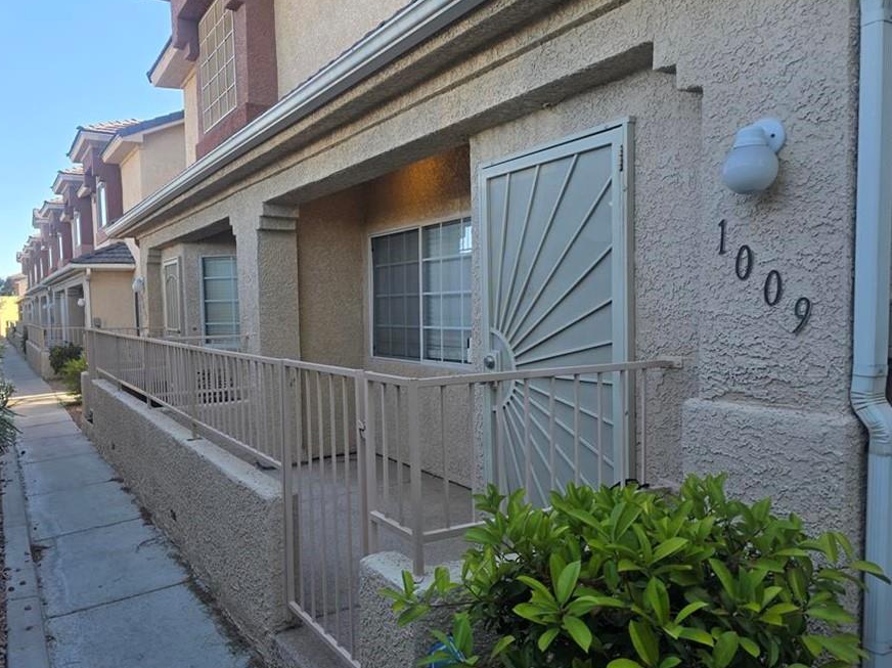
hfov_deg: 65.1
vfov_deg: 51.3
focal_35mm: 27
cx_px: 385
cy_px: 347
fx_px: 695
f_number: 1.7
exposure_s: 1/180
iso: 12
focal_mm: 6.3
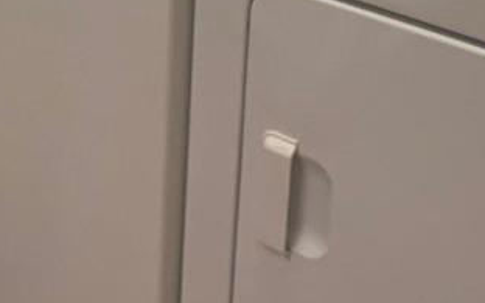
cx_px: 241
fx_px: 1335
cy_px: -140
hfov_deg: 20.6
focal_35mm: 101
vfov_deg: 12.4
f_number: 1.8
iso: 200
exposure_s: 1/60
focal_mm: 3
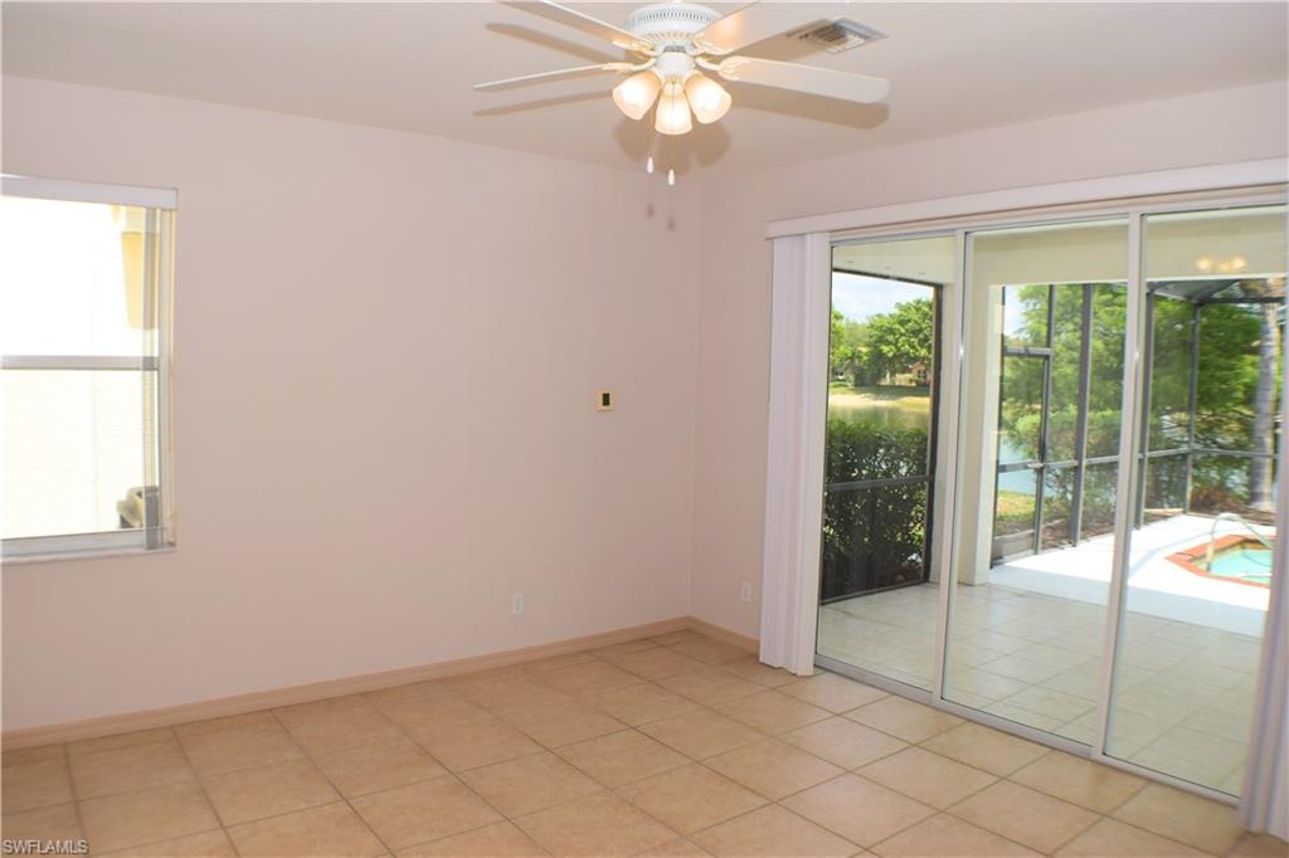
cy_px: 429
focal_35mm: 33
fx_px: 1181
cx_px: 644
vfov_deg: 39.9
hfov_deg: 57.2
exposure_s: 1/160
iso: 100
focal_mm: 22
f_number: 6.3
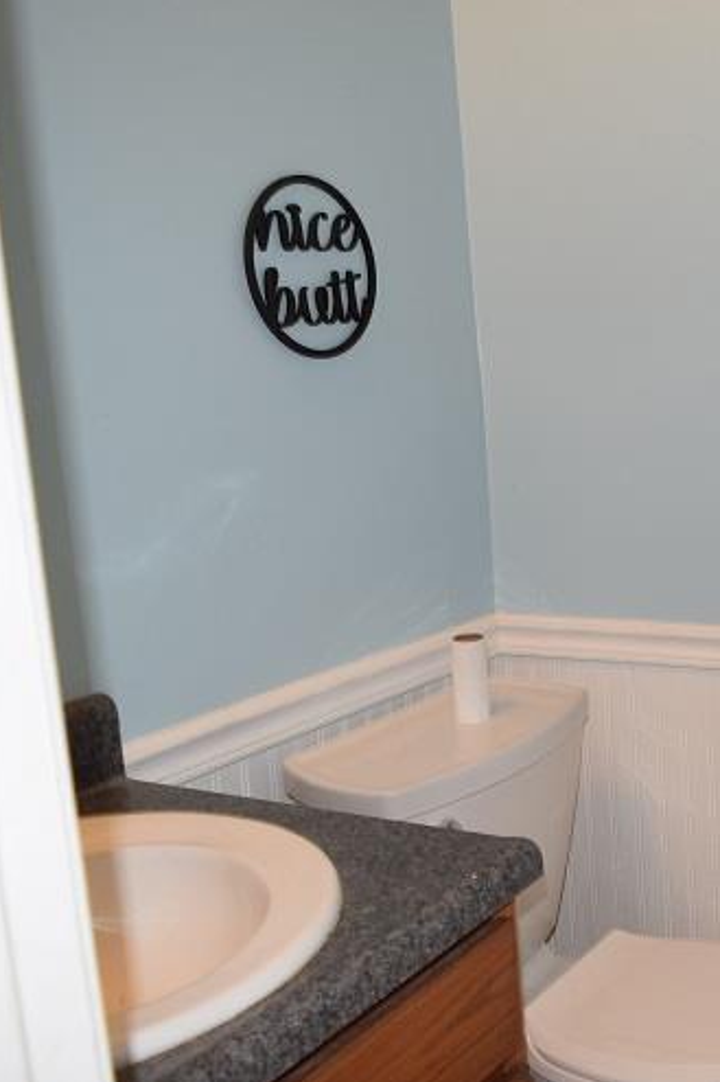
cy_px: 541
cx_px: 738
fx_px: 1231
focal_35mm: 41
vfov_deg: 47.4
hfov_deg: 30.1
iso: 800
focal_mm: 18
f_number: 5
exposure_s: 1/100
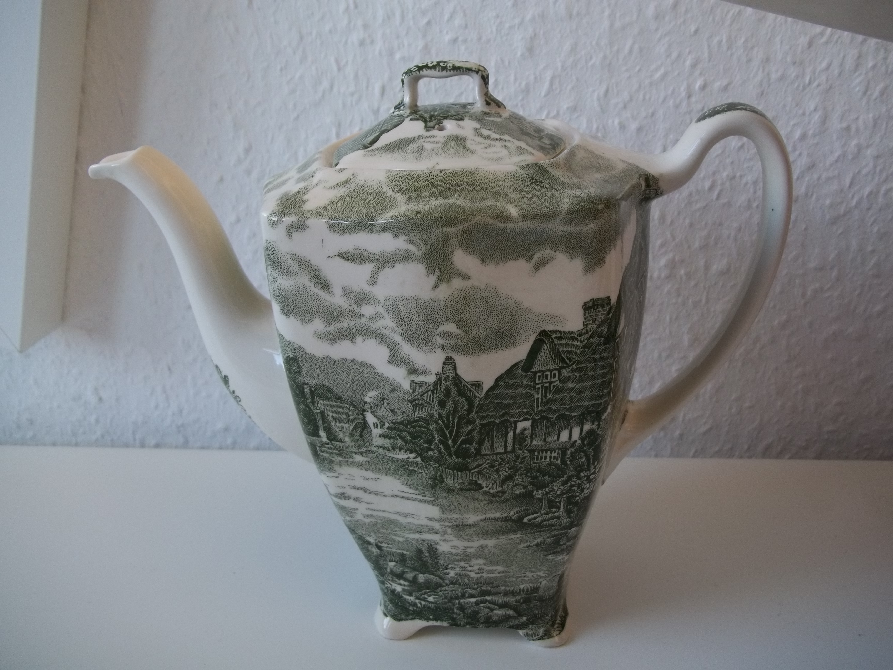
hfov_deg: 56.8
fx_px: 826
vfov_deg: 44.2
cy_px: 335
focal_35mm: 32
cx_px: 446
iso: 64
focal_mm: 5.7
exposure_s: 1/40
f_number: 2.9
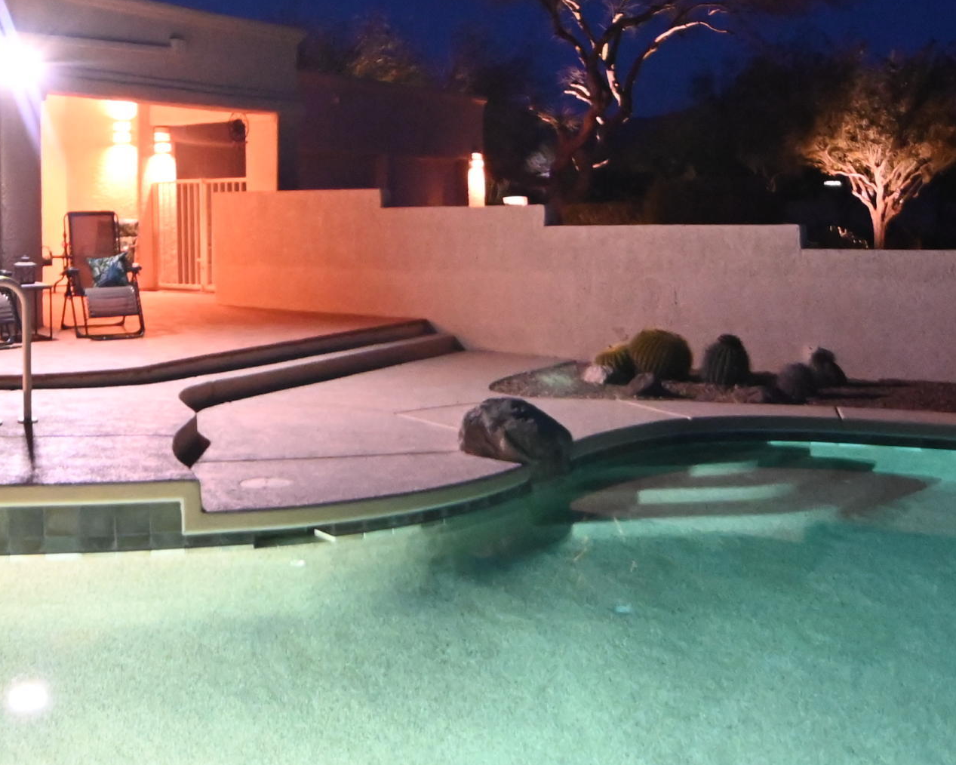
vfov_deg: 36.8
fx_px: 1132
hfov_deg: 44.6
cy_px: 226
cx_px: 267
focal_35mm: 40
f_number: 2.8
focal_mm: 12
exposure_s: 1/13
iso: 5000
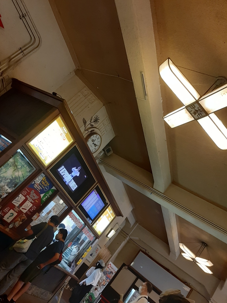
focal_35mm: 26
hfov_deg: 53.1
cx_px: 114
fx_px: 227
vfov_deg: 67.3
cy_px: 152
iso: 200
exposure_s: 1/33
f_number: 1.7
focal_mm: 3.93
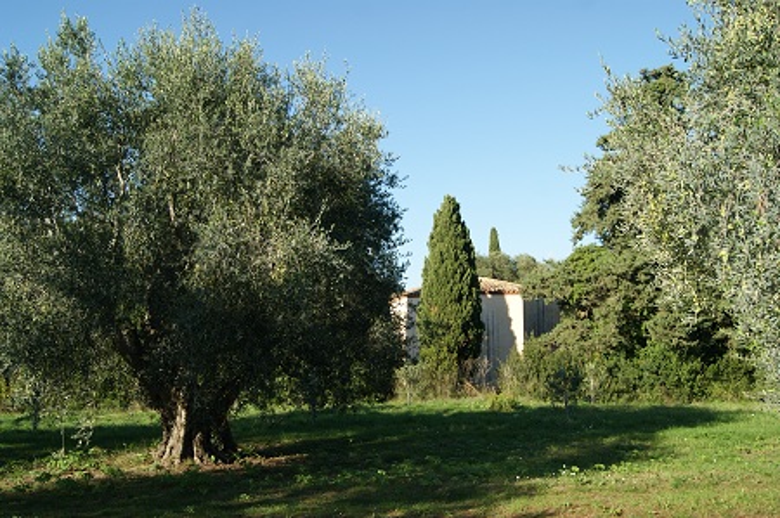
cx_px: 390
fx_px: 714
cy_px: 259
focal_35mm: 33
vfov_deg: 39.9
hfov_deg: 57.3
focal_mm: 22
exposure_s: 1/200
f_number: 5.6
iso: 100
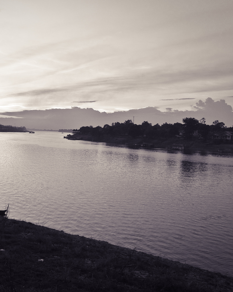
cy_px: 143
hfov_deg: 37.1
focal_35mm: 39
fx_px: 336
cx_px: 53
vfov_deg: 46.9
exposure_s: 1/125
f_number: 3.5
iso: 160
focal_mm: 10
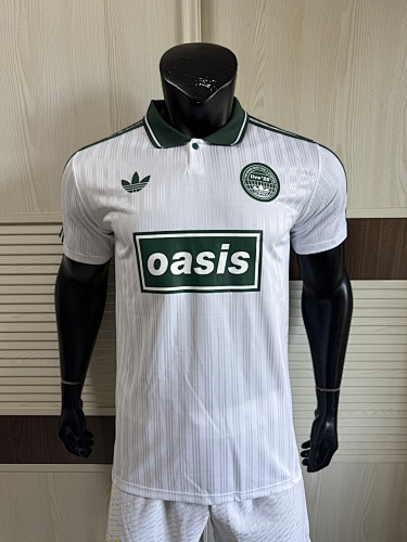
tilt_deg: -13.5
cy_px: 271
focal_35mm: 24
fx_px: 376
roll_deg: +0.7
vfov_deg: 71.6
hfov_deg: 56.8
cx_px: 204
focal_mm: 6.76
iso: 80
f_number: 1.78
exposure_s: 1/100
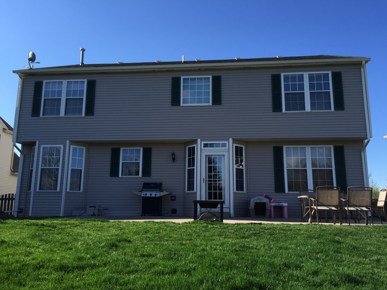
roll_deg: -0.3
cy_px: 145
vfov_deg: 48.2
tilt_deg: +10.4
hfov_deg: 61.7
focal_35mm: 29
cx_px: 194
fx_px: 324
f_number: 2.2
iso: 32
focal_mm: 4.15
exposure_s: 1/1130
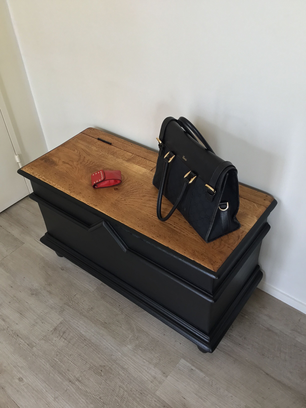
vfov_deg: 58.4
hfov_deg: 45.4
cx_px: 153
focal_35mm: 31
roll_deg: +2.7
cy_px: 204
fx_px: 365
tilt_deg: -41.7
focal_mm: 3.3
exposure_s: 1/33
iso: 50
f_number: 2.4
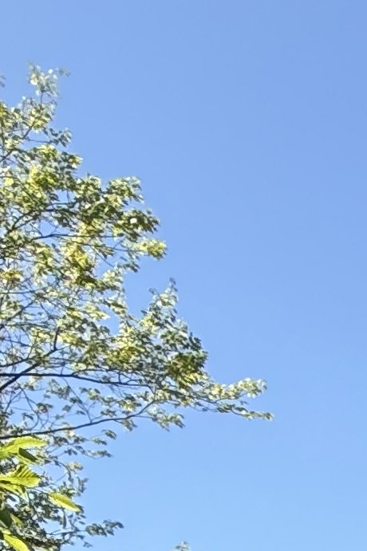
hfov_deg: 11.7
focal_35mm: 85
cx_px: 989
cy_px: 1009
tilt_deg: -3.8
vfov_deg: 18.4
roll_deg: +1.5
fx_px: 1301
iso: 50
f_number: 2.2
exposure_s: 1/876
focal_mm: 2.22
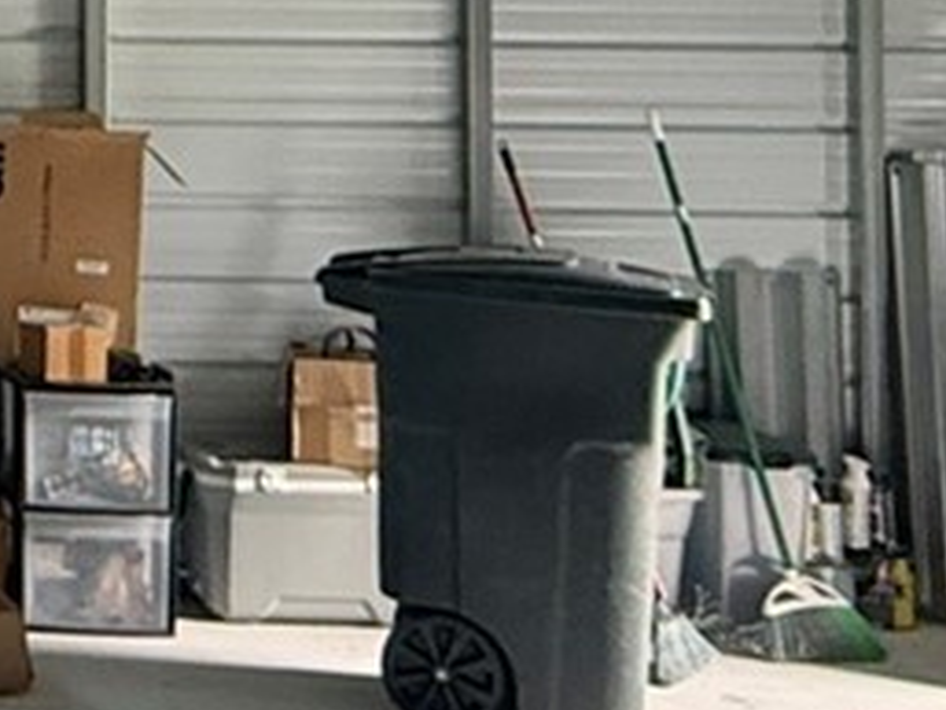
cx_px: -571
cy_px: -118
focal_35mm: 87
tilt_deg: +3.1
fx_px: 2379
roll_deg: -1.1
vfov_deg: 16.4
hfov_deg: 19.0
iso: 400
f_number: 2.2
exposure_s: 1/60
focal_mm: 2.22
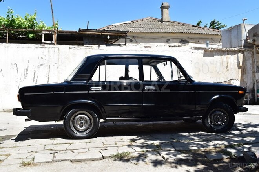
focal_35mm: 34
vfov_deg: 38.4
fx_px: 248
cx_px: 130
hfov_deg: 55.1
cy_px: 86
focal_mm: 23
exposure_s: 1/400
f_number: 11
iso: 400
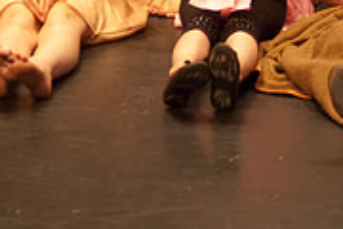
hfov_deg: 2.7
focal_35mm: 775
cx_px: 530
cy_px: -114
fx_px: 7383
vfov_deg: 1.8
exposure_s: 1/160
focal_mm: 160
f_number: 2.8
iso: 1000
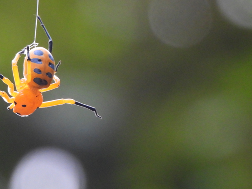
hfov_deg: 1.2
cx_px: 42
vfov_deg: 0.9
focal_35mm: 1716
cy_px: 71
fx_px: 12487
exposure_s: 1/50
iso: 800
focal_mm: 170
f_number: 5.6
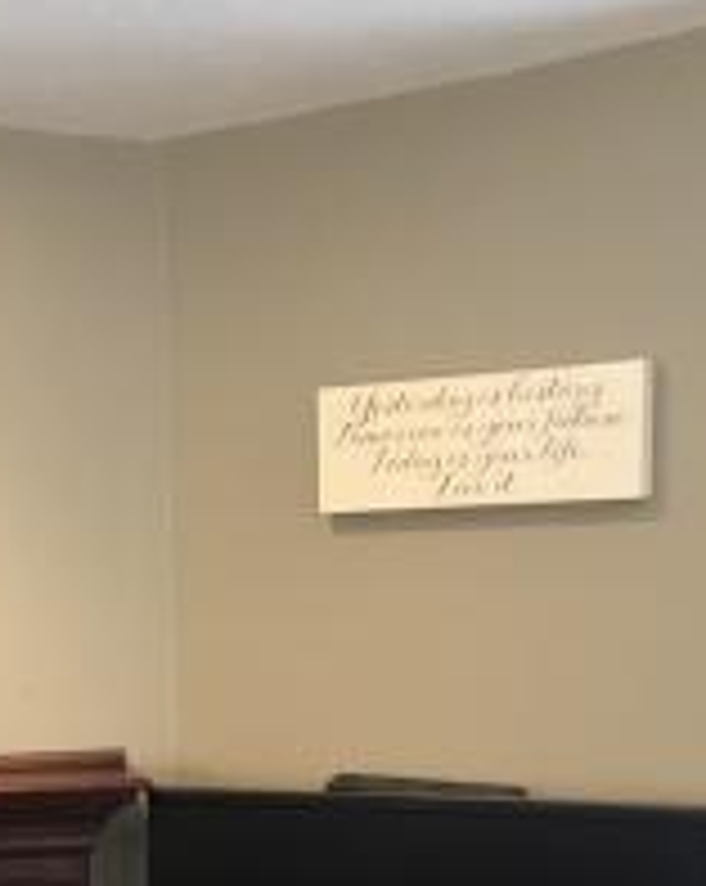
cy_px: 819
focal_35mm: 89
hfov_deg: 15.3
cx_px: -495
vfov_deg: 21.0
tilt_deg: -5.6
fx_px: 2330
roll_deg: +3.5
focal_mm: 4
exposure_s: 1/13
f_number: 1.8
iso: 100
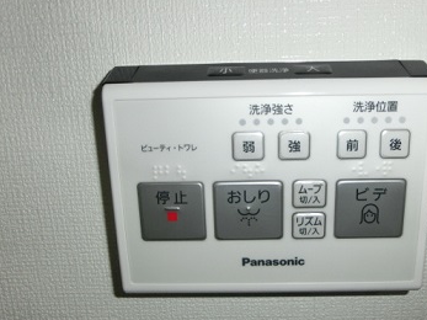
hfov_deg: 58.1
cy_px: 161
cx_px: 246
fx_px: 382
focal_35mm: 31
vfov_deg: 45.4
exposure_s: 1/15
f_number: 3
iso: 160
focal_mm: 4.24
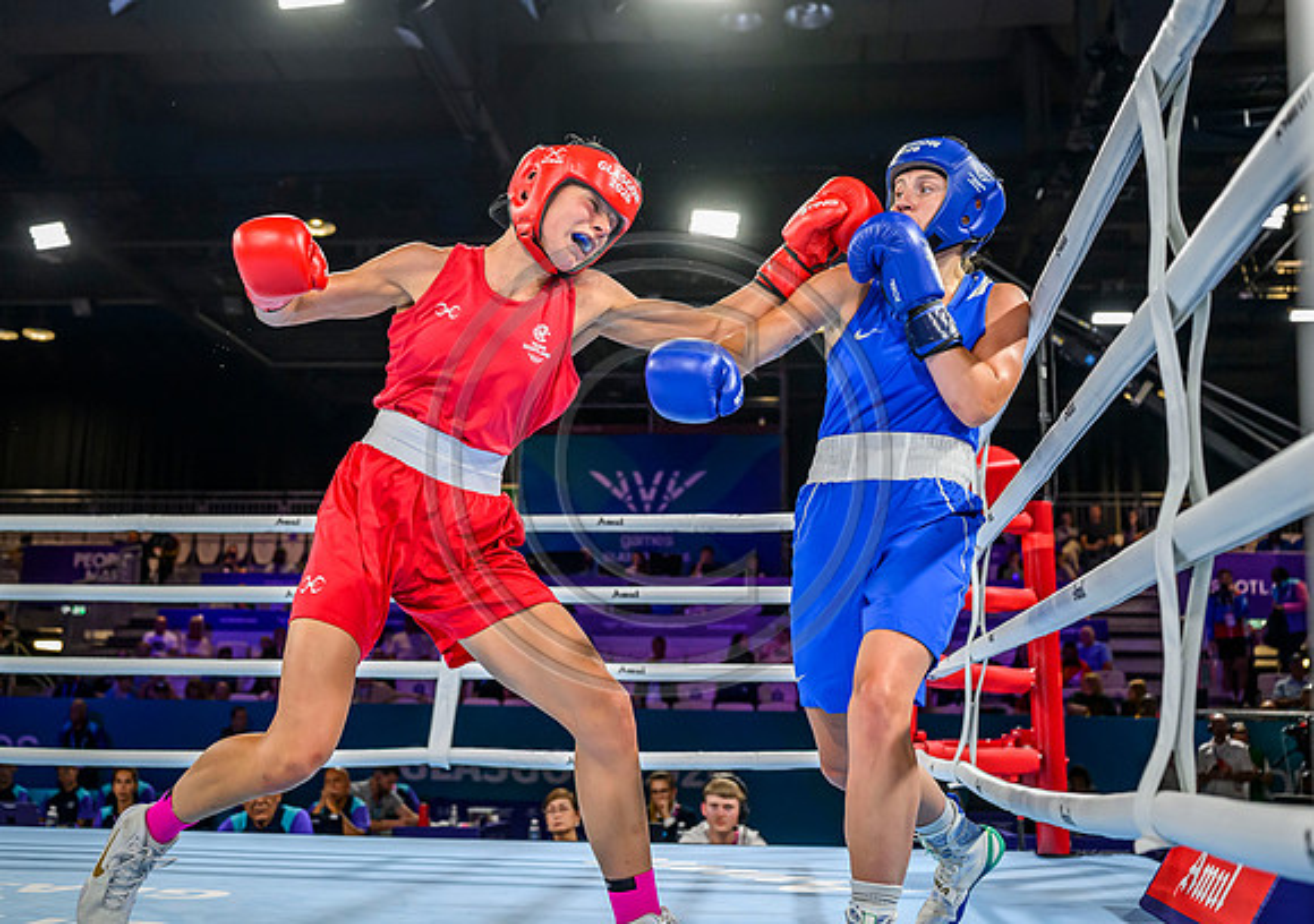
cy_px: 348
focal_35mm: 46
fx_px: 1701
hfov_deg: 42.2
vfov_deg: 30.3
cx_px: 580
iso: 2500
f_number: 3.2
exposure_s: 1/1600
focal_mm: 34
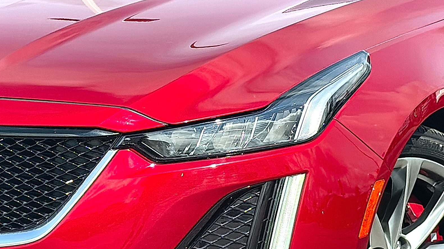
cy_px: 127
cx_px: 220
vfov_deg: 11.0
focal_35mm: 110
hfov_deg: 19.5
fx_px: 1295
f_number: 1.78
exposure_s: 1/5051
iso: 100
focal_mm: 6.86
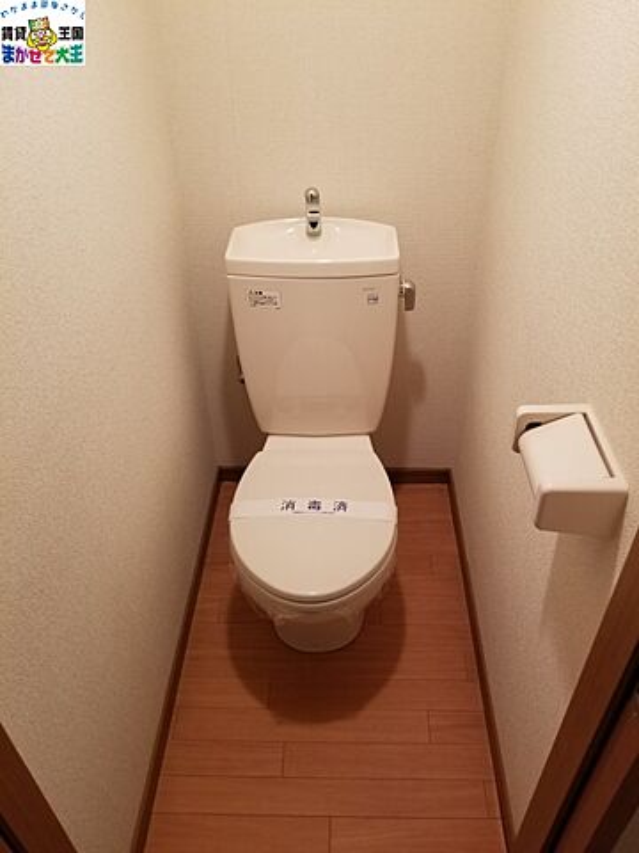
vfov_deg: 67.3
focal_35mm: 26
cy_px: 426
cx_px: 320
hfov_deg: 53.1
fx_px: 640
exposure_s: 1/30
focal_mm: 4.25
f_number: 1.7
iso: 200
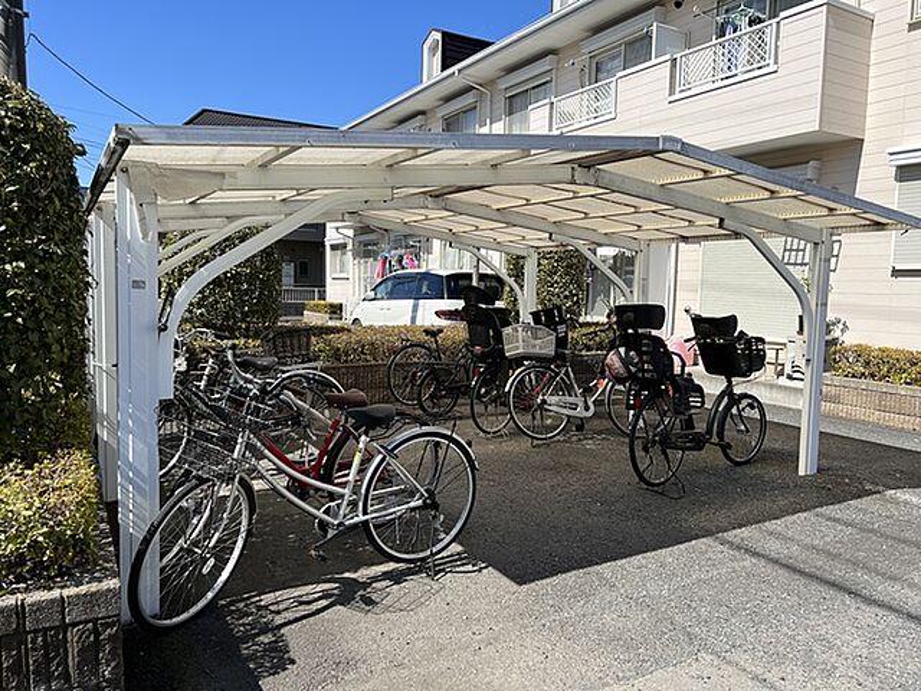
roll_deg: -0.7
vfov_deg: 53.1
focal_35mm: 26
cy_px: 346
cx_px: 460
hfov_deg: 67.3
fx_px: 692
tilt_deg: -5.3
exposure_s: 1/4115
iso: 50
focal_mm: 5.7
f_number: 1.5
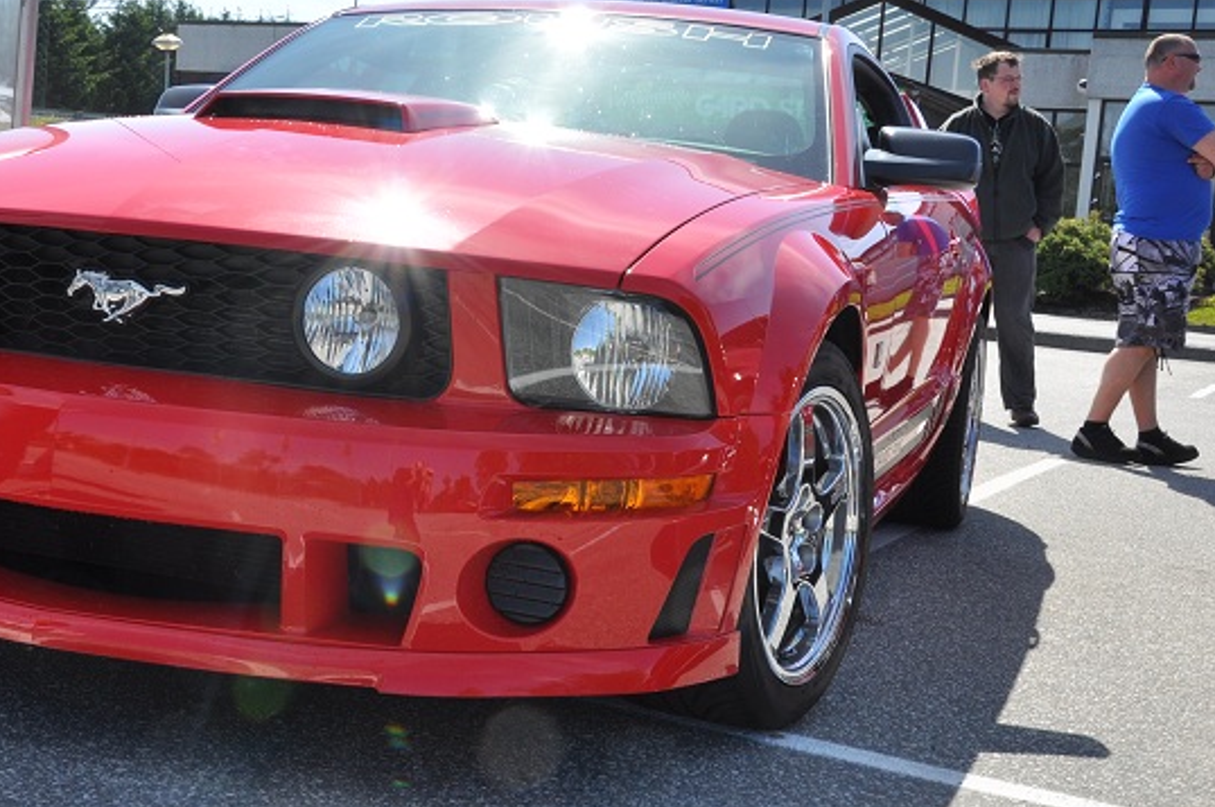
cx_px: 388
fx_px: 1887
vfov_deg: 24.1
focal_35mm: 56
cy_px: 399
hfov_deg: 35.3
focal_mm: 26
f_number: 11
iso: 200
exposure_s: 1/125
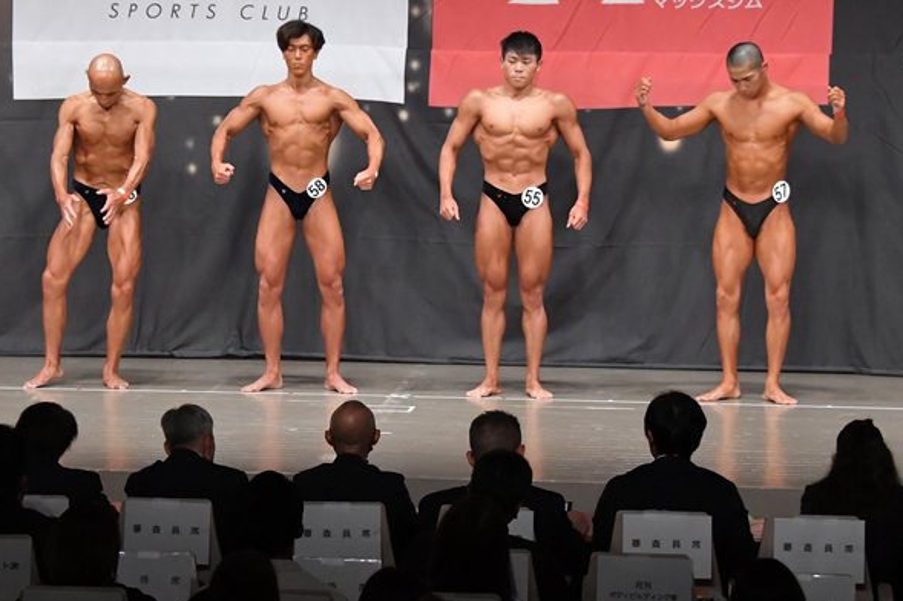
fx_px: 3861
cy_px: 245
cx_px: 352
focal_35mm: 154
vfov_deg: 8.9
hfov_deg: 13.3
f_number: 5.6
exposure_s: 1/400
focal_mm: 78
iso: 6400
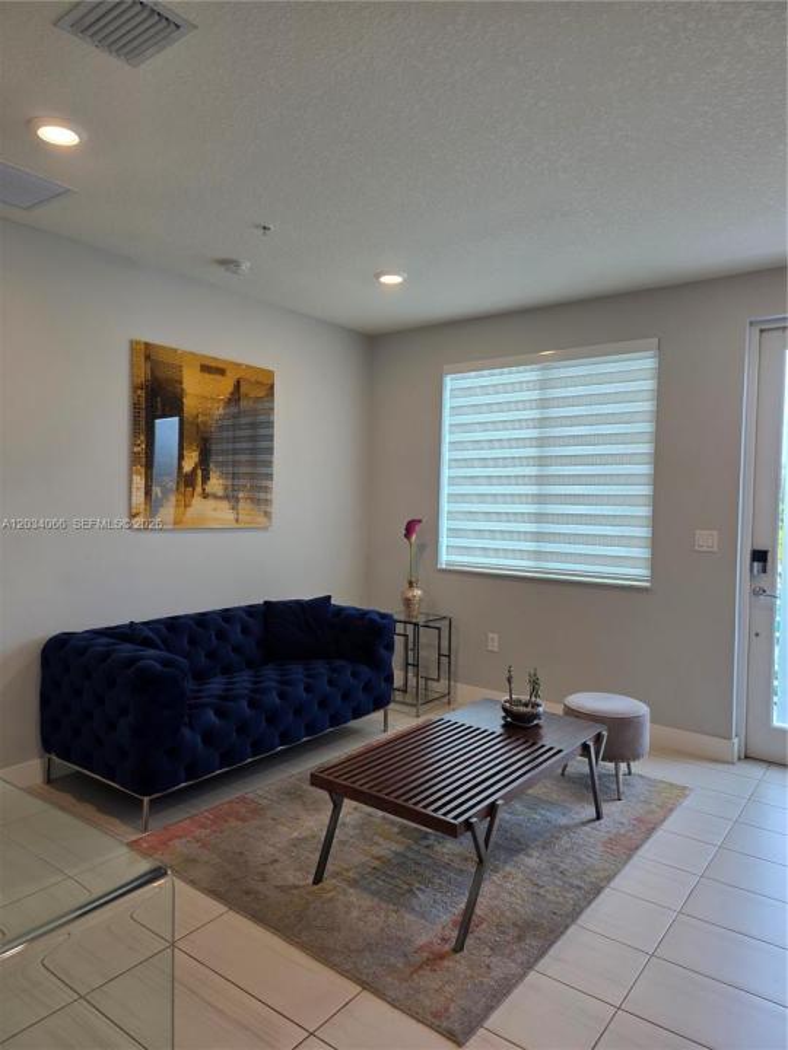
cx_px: 394
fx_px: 698
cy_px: 525
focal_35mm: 23
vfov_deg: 73.9
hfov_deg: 58.9
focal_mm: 6.3
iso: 80
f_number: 1.7
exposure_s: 1/120
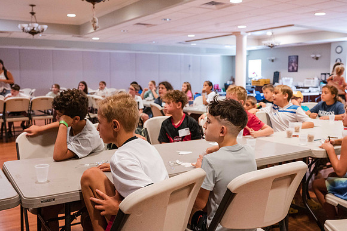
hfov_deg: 51.1
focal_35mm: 38
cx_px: 173
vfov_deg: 35.4
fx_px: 363
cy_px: 110
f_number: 5.6
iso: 6400
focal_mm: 35
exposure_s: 1/125
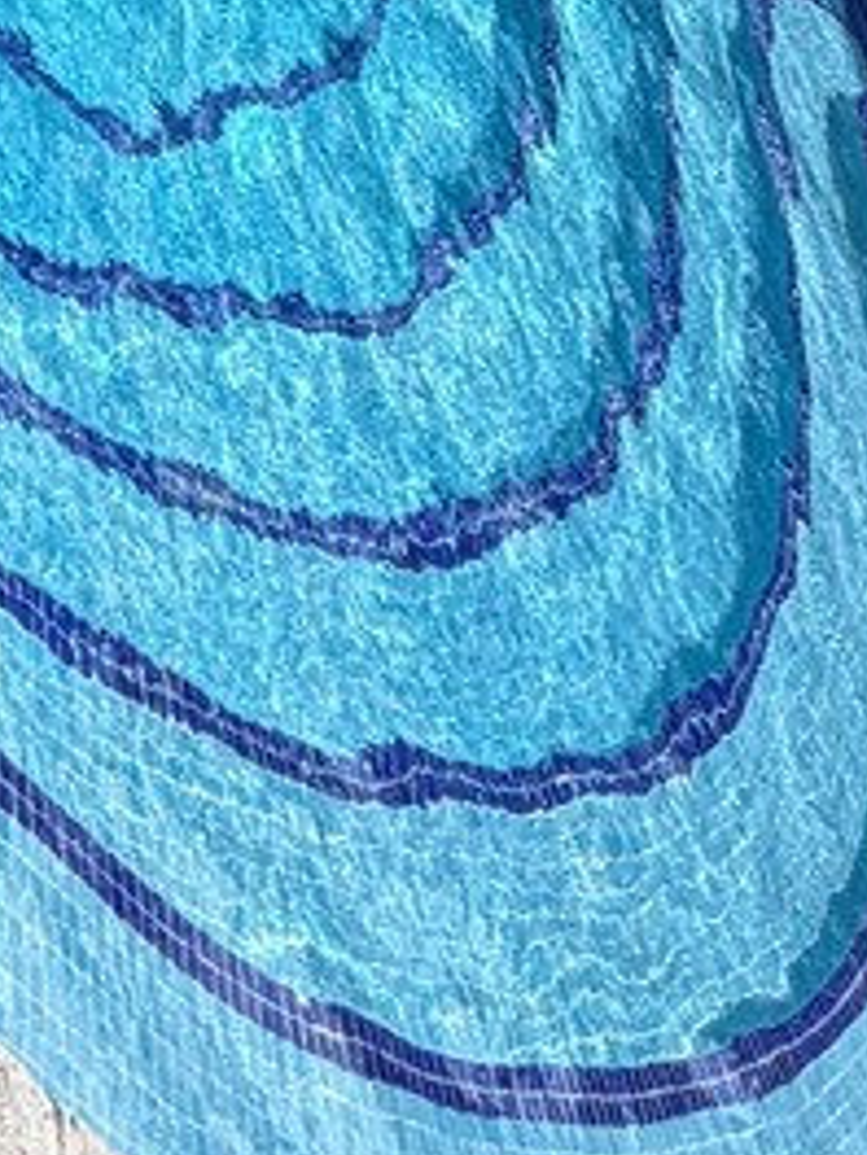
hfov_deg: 16.5
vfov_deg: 15.3
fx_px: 2839
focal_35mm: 85
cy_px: -1479
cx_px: -232
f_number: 2.2
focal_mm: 2.22
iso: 20
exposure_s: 1/820
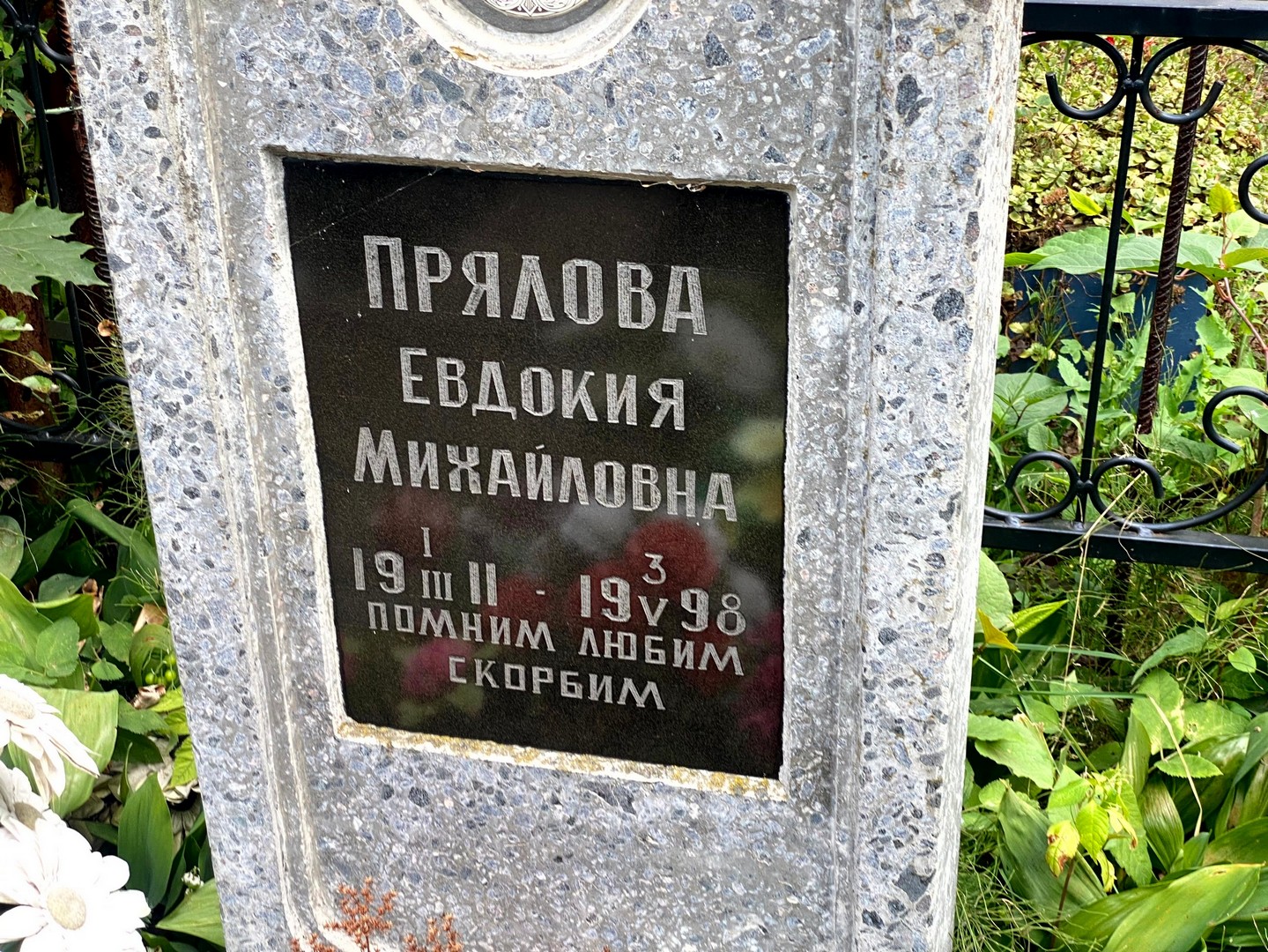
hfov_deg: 36.8
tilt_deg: -29.1
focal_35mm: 52
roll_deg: +3.0
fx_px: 1905
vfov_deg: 28.0
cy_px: 476
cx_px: 634
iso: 20
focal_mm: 6
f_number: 2
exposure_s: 1/122
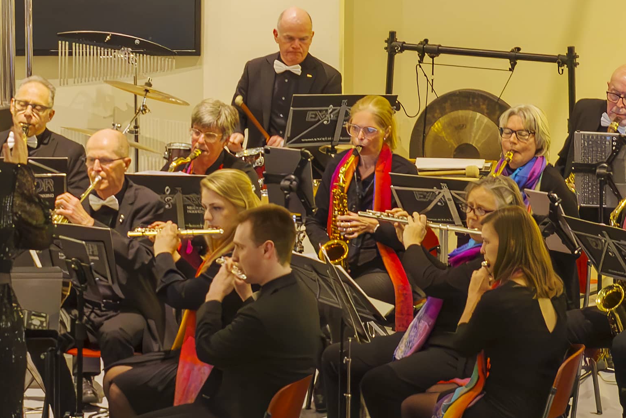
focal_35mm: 249
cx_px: 18
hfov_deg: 8.2
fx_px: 4330
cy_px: 197
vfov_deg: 5.5
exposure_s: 1/30
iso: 1600
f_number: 5.6
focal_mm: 53
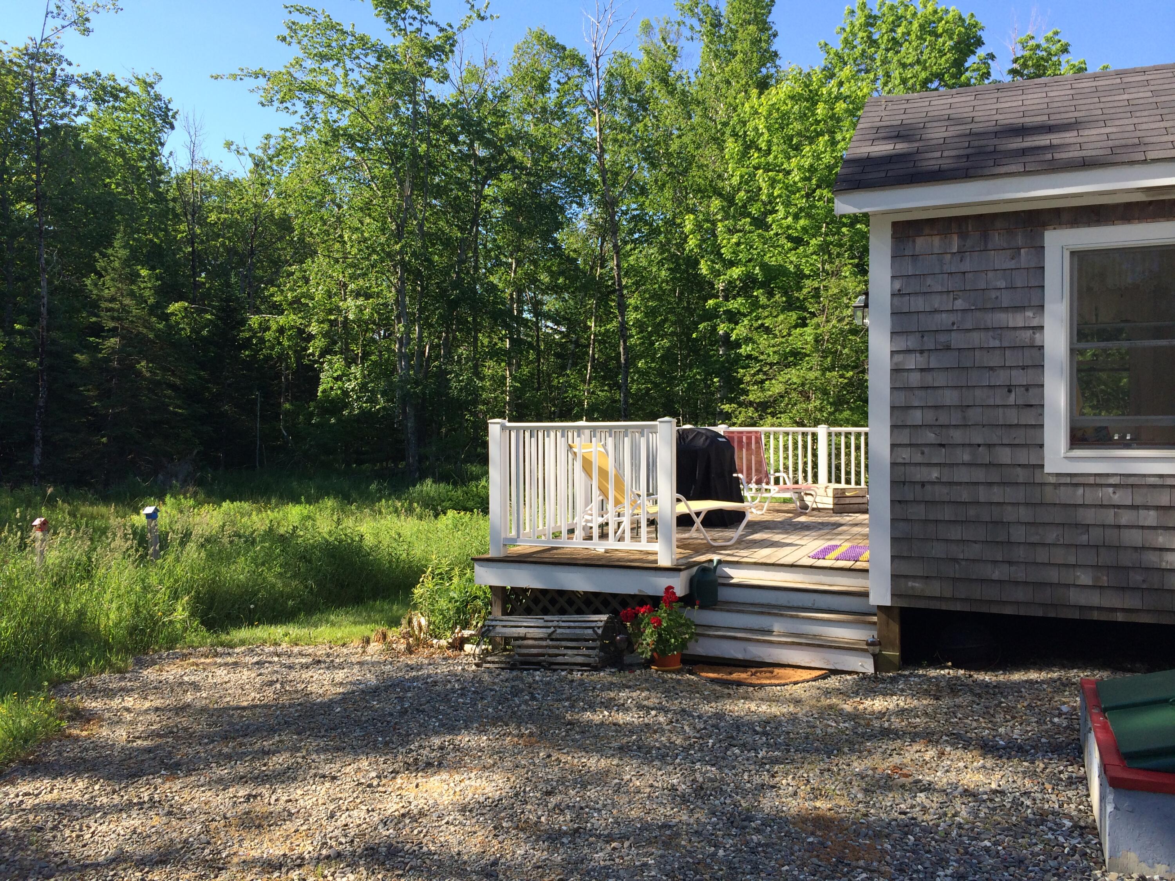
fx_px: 1018
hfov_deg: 60.0
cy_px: 440
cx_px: 588
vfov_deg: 46.8
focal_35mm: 30
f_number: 2.2
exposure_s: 1/838
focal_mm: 4.12
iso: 32
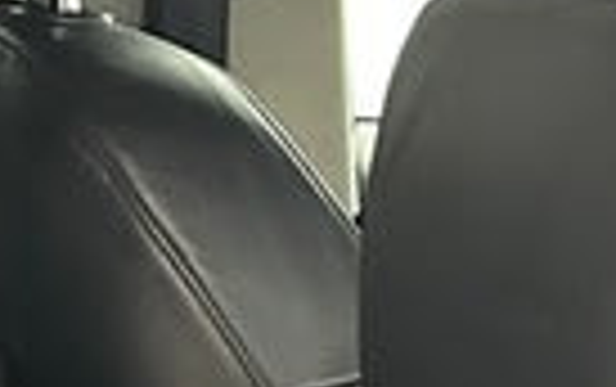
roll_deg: -1.3
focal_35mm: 167
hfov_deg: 11.3
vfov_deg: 7.3
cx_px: -607
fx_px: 2807
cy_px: 961
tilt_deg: -20.6
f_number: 1.78
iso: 1000
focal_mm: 6.86
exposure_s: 1/25
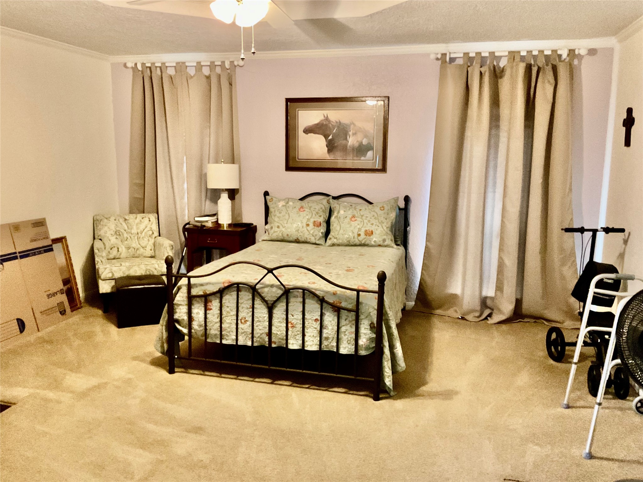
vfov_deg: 48.2
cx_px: 322
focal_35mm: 29
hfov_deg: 61.7
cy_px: 241
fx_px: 539
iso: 500
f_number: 1.8
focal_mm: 3
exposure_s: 1/24
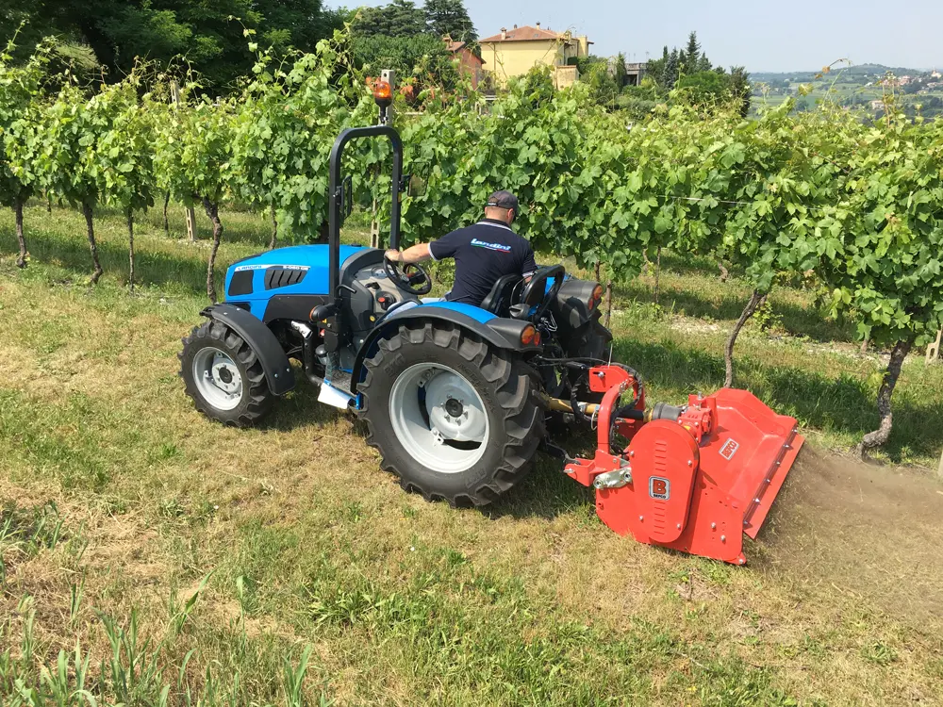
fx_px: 790
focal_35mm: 29
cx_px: 472
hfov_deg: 61.7
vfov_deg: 48.2
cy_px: 354
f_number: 2.2
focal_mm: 4.15
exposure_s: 1/962
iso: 25
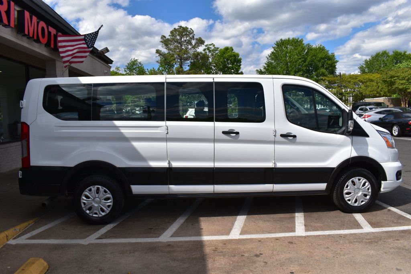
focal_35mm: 27
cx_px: 206
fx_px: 308
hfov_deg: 67.4
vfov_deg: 47.9
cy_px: 137
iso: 250
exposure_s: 1/500
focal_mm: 18
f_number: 11
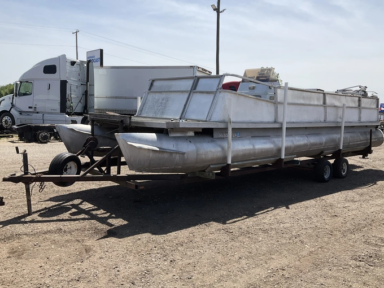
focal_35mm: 32
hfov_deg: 56.8
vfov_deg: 44.2
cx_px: 203
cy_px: 145
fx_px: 355
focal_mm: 3
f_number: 1.8
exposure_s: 1/2538
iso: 25
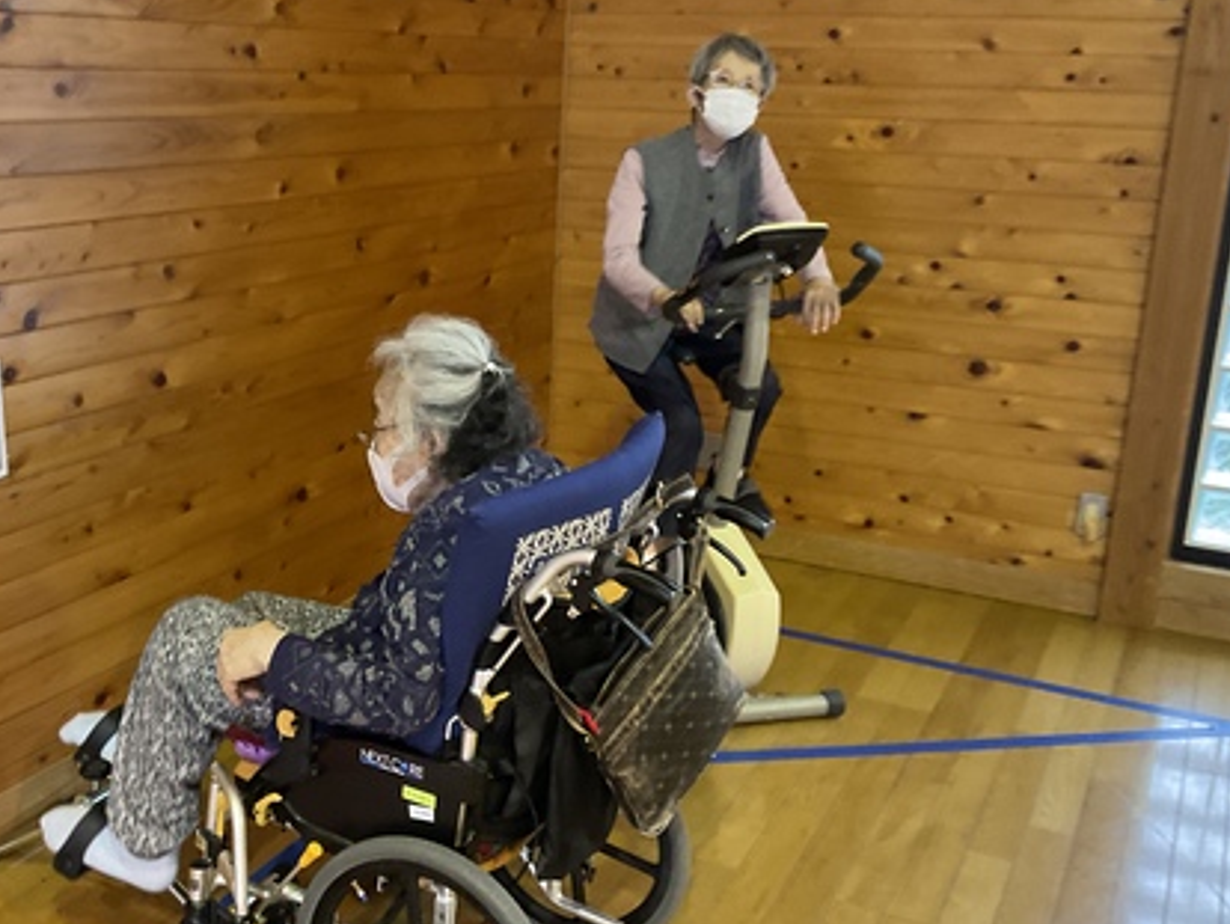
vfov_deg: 34.4
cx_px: 496
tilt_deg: -17.4
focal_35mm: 42
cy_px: 481
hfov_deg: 44.6
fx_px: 1493
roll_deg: +0.2
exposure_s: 1/40
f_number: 1.8
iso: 250
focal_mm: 3
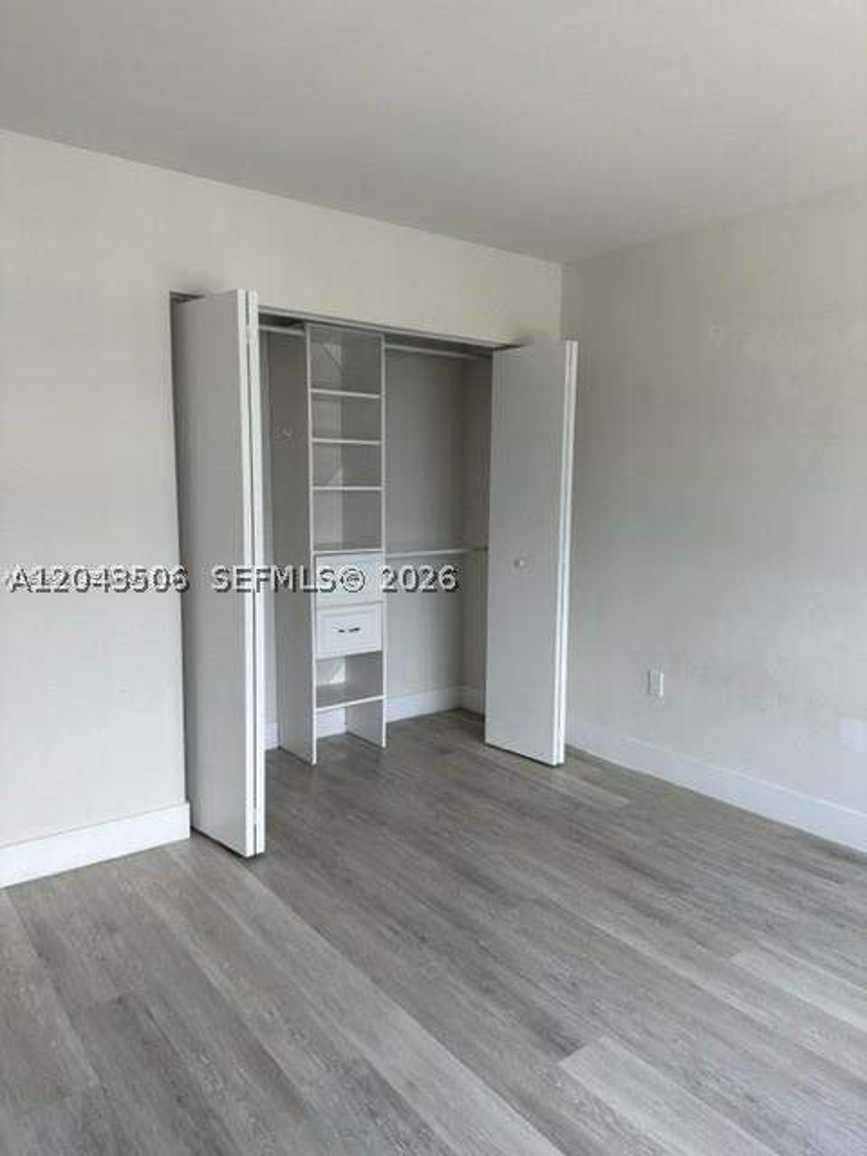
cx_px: 434
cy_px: 578
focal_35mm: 24
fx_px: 801
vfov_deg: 71.6
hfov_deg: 56.8
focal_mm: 6.86
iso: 80
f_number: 1.78
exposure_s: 1/258
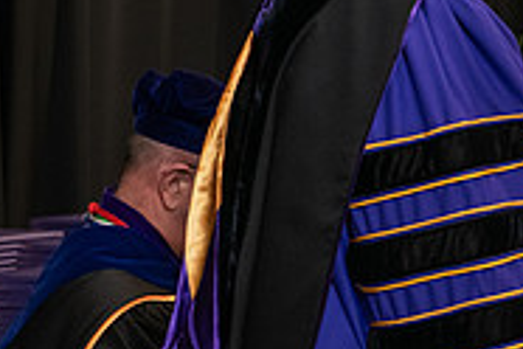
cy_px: 72
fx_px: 2992
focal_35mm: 206
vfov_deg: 6.7
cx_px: 706
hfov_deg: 9.8
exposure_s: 1/125
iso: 2000
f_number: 5
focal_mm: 66
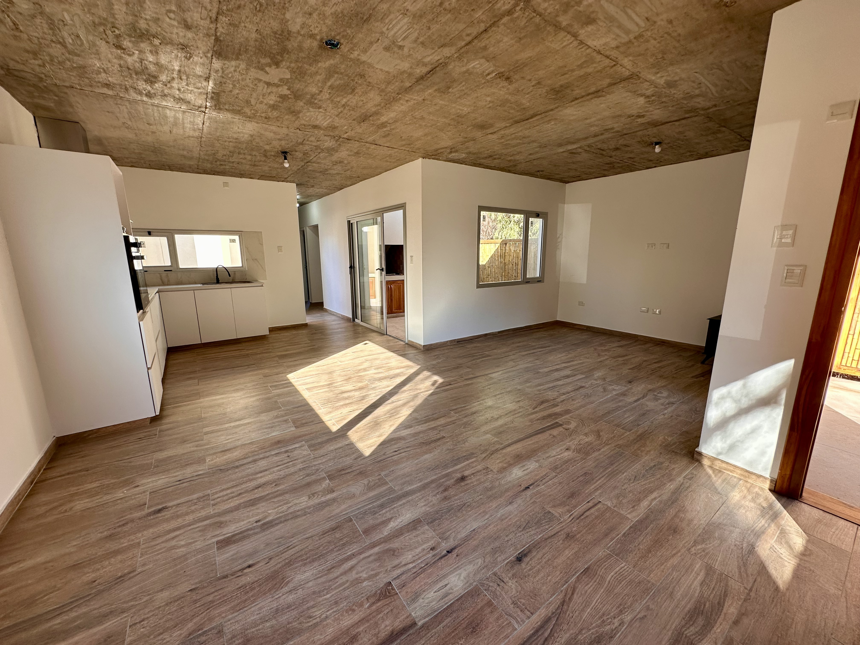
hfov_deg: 102.1
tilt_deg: -11.7
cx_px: 430
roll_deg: +0.5
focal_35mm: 14
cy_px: 322
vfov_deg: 85.7
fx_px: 348
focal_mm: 2.22
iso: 40
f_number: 2.2
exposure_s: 1/145
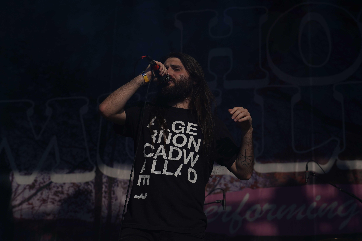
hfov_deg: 19.5
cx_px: 181
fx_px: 1056
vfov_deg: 13.0
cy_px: 120
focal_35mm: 105
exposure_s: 1/1600
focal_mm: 105
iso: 100
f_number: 8
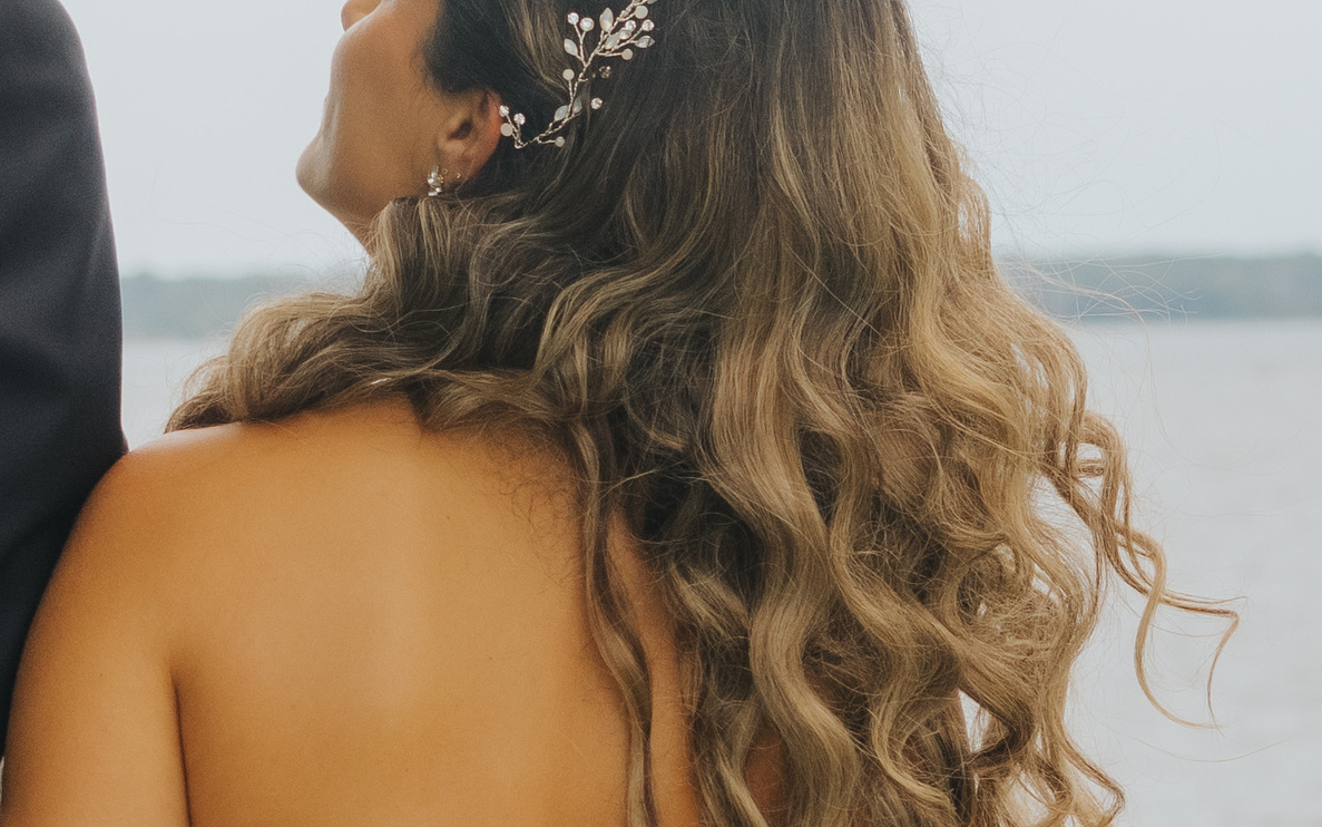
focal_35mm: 242
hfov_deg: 8.7
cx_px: 569
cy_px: 470
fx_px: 8719
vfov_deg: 5.4
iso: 200
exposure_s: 1/1250
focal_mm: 32
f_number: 2.8
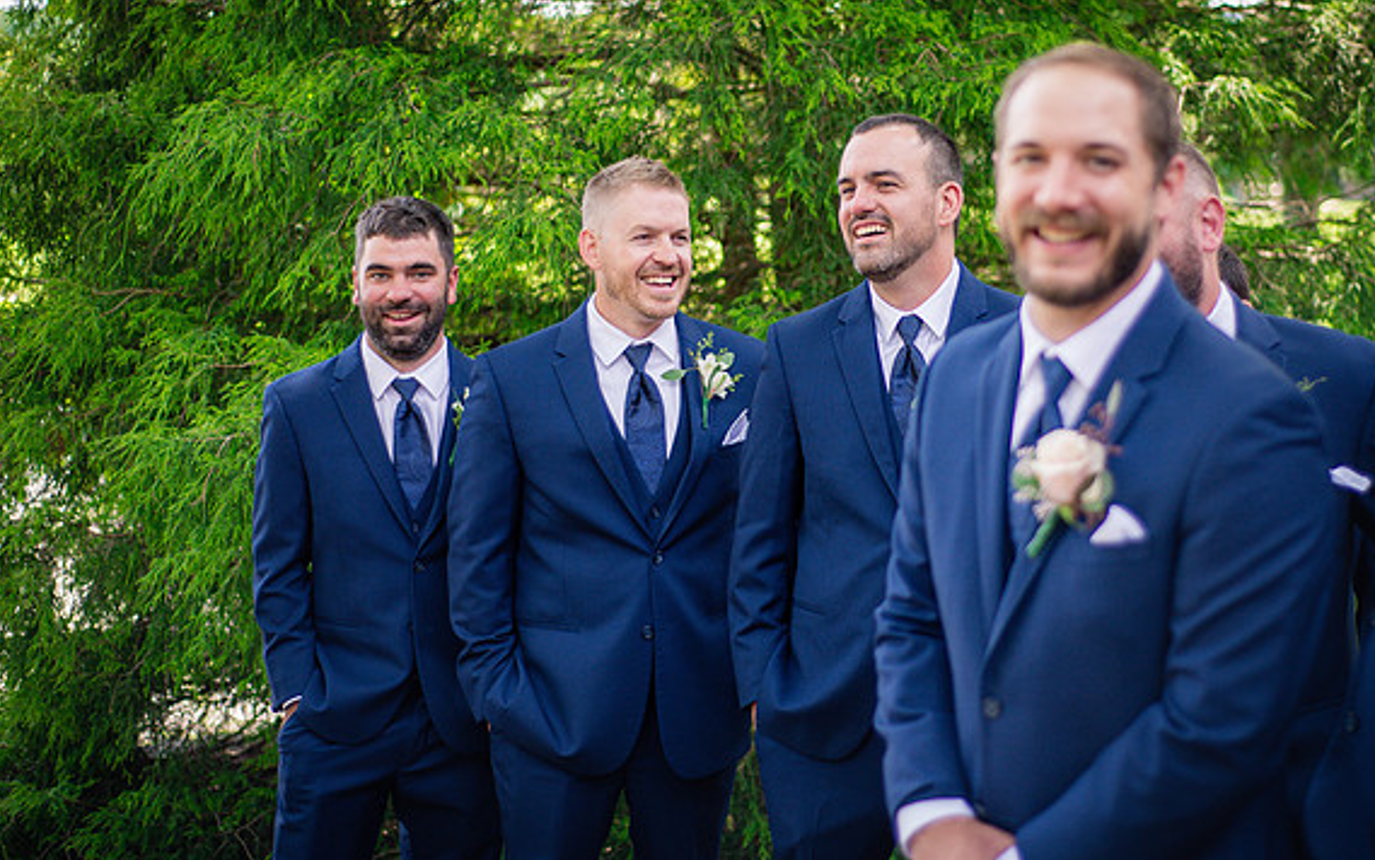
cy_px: 364
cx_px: 824
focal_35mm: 62
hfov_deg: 32.9
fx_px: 2324
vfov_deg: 21.0
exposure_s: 1/1000
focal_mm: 50
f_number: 2
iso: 400
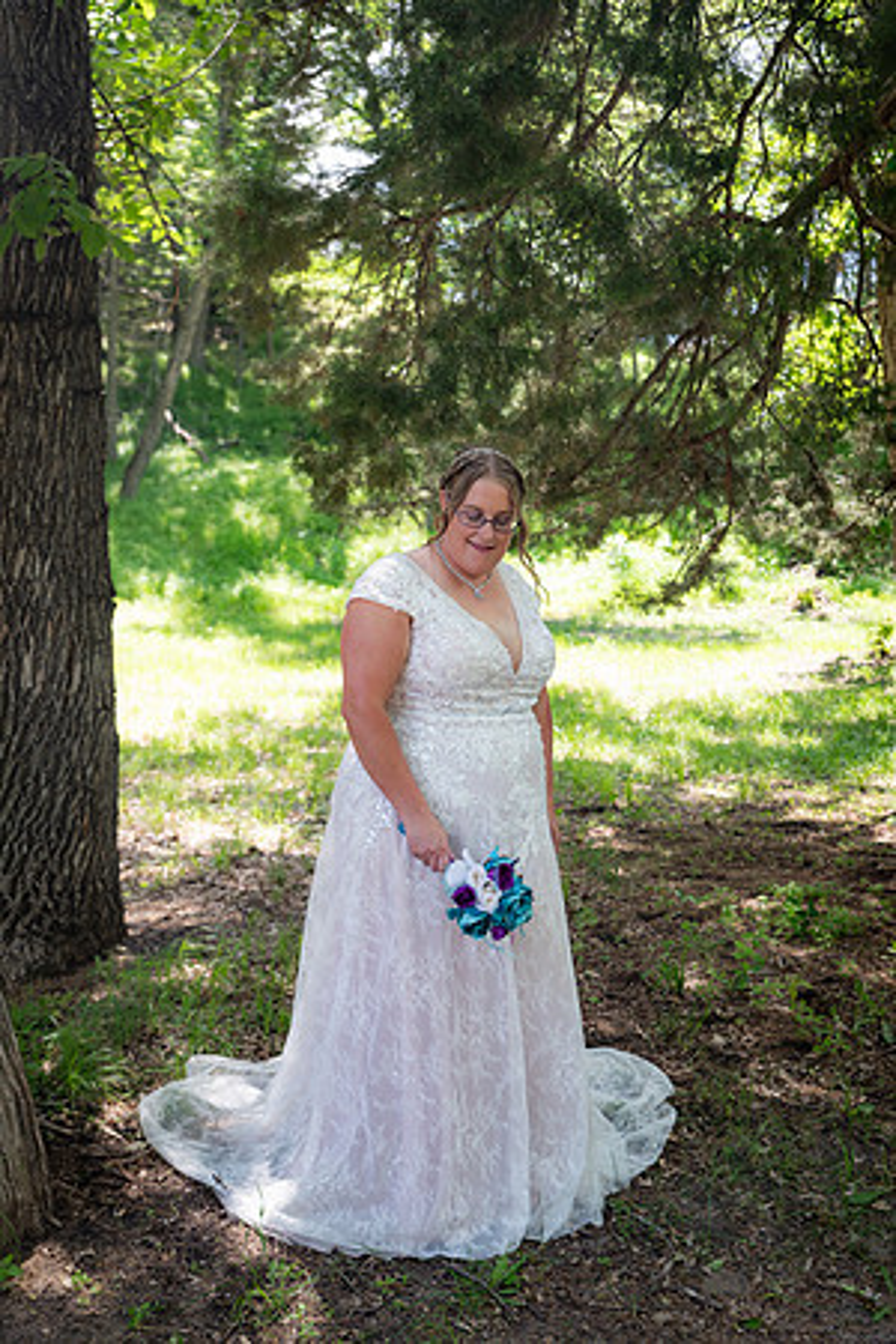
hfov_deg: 31.9
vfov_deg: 46.4
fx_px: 1568
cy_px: 672
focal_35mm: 42
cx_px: 448
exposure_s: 1/160
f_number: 4
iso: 200
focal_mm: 42
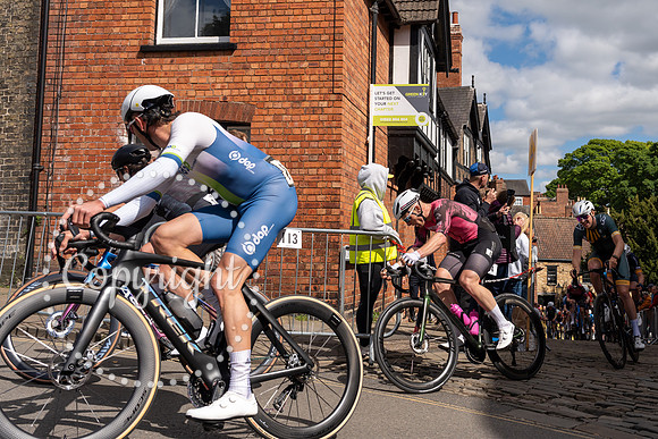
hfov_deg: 46.5
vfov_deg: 32.2
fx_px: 757
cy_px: 168
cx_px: 411
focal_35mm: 41
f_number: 5
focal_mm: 32
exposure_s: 1/1000
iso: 125
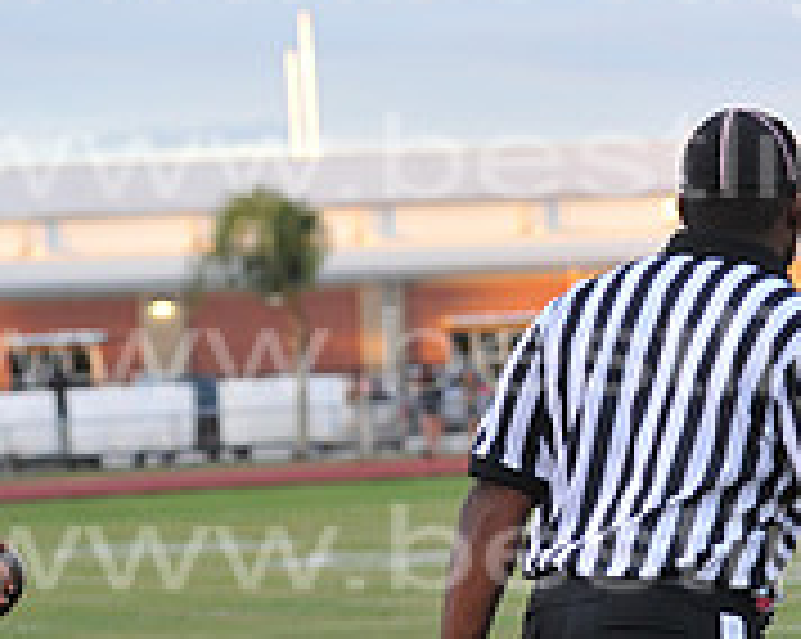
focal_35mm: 275
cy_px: 657
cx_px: 981
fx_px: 6512
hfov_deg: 7.0
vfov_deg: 5.6
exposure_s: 1/400
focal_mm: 90
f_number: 3.5
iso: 1250
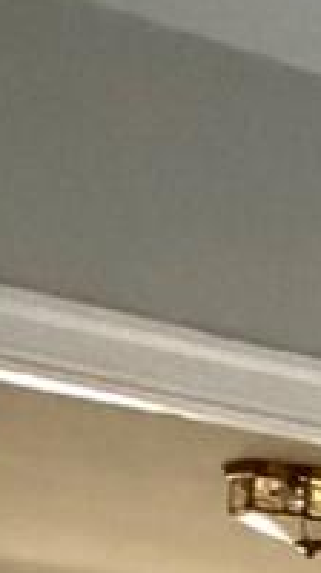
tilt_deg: -0.2
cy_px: 1051
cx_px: 1849
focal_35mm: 110
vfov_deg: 16.2
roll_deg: -1.0
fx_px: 1670
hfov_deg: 5.5
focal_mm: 2.22
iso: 400
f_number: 2.2
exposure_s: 1/60
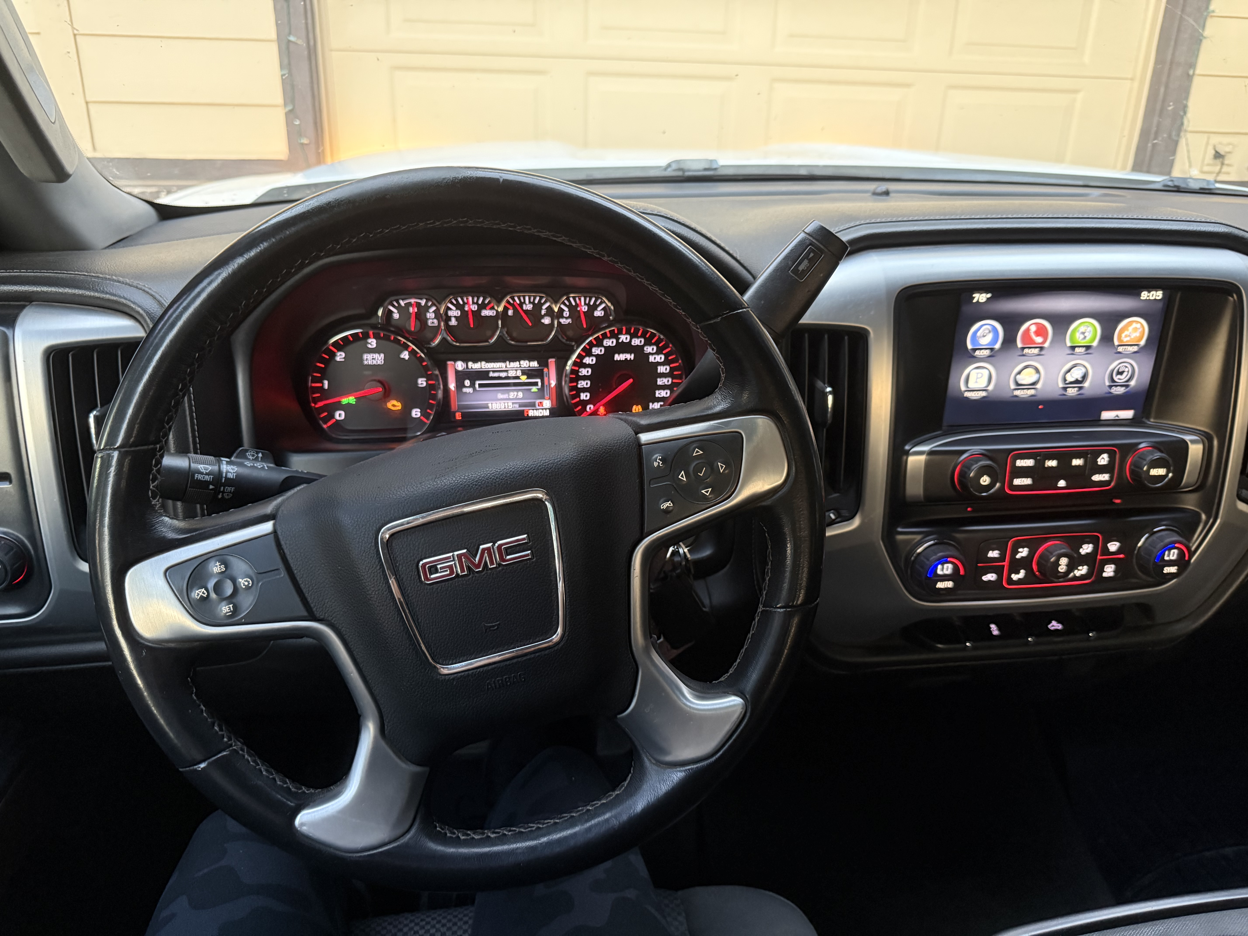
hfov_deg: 71.6
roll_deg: -2.1
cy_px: 468
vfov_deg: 56.8
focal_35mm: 24
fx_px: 865
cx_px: 624
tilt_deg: -20.6
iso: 800
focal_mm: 6.76
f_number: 1.78
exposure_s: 1/31
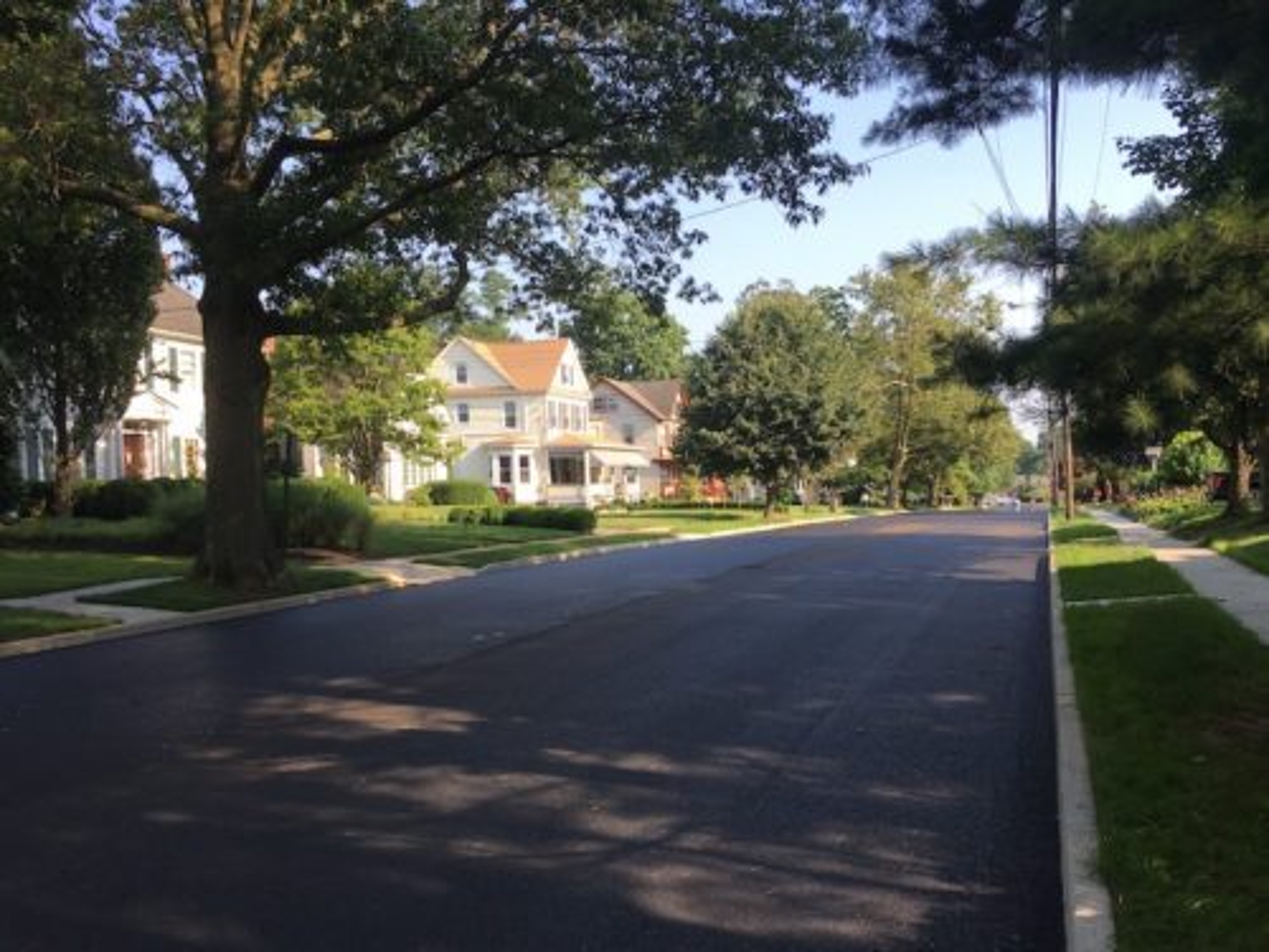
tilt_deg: -3.4
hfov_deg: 61.7
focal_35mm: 29
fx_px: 1063
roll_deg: +1.2
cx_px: 634
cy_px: 476
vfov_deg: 48.2
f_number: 2.2
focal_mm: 4.15
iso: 25
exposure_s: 1/437
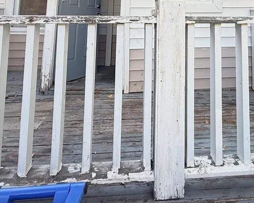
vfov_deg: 36.0
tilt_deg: +8.0
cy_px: -20
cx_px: 158
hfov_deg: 51.0
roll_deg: -1.3
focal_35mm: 35
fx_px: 263
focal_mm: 2.22
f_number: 2.2
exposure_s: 1/119
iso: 64
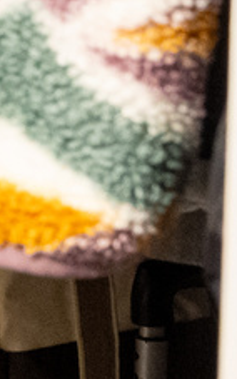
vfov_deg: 9.1
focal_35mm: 221
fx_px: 2282
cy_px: -292
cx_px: -860
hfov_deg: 5.0
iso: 4000
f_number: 6.3
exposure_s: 1/13
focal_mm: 24
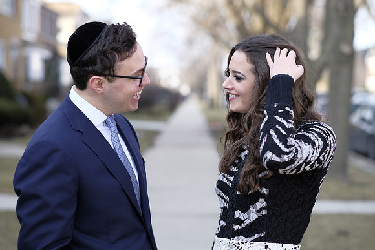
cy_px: 125
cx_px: 188
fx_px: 875
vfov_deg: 16.3
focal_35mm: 84
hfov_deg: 24.2
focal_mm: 56
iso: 200
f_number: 2
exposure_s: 1/900
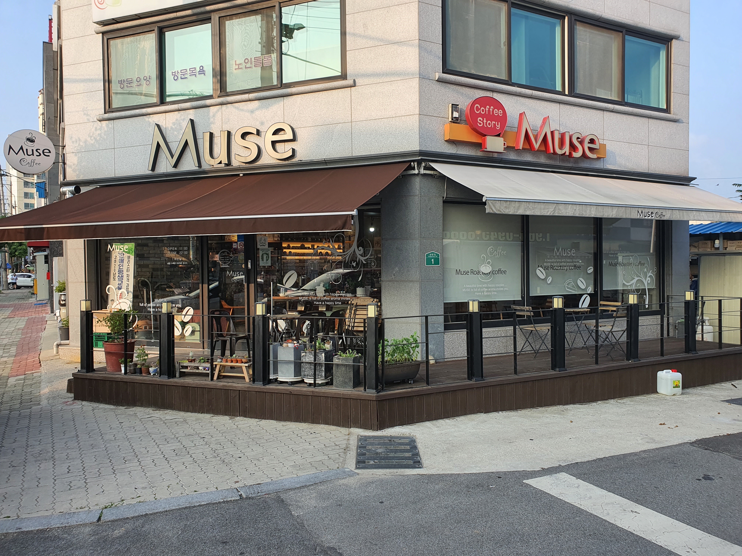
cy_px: 278
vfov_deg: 53.1
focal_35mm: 26
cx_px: 371
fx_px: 557
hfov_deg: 67.3
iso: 50
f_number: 2.4
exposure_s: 1/382
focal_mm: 4.3
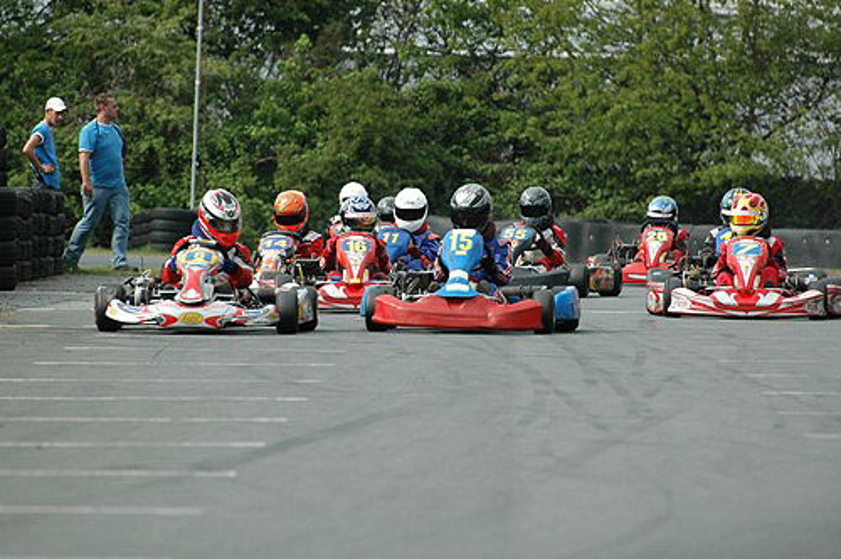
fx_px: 8399
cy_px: 280
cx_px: 420
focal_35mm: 360
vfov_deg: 3.8
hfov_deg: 5.7
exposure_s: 1/1250
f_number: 5.6
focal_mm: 240
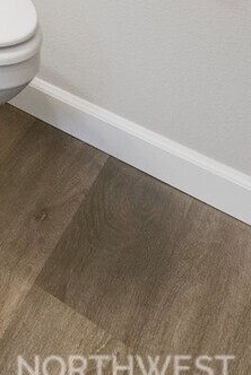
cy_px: -384
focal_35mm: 68
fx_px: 712
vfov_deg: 18.5
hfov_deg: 15.4
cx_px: -272
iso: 800
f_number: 8
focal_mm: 10.5
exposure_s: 1/3
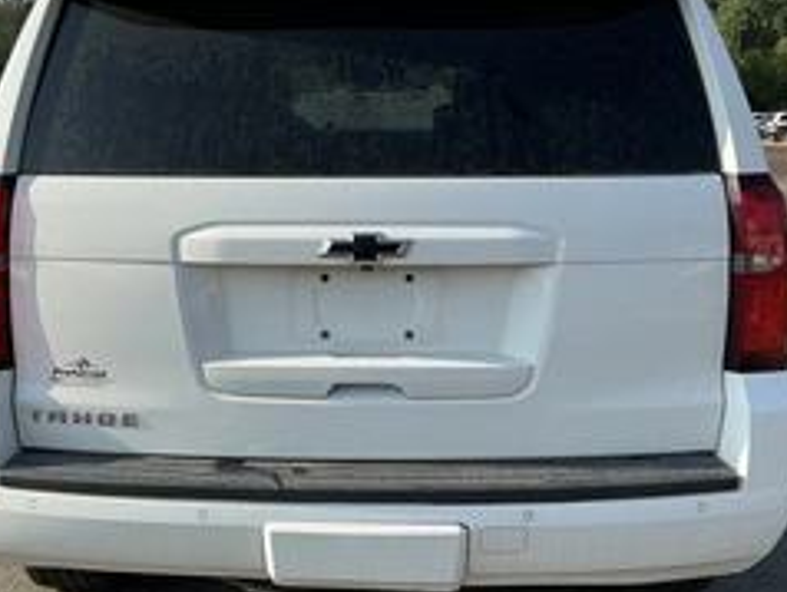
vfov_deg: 30.9
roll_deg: +0.4
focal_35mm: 47
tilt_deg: -4.3
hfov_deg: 40.4
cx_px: 354
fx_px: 1070
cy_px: 265
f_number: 1.8
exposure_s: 1/1412
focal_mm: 3
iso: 25
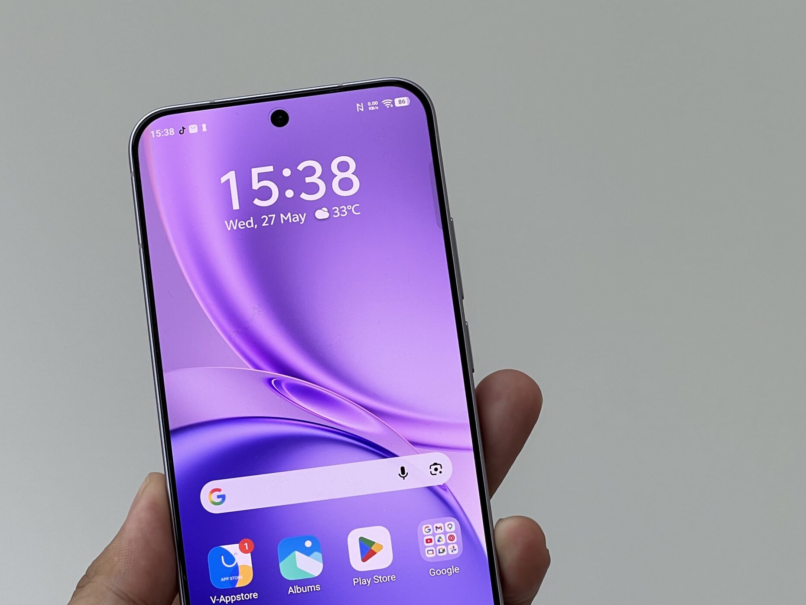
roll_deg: +3.6
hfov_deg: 18.5
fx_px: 2468
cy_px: 398
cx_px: 270
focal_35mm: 106
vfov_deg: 13.9
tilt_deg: -2.4
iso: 64
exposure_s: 1/100
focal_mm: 9
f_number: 2.8
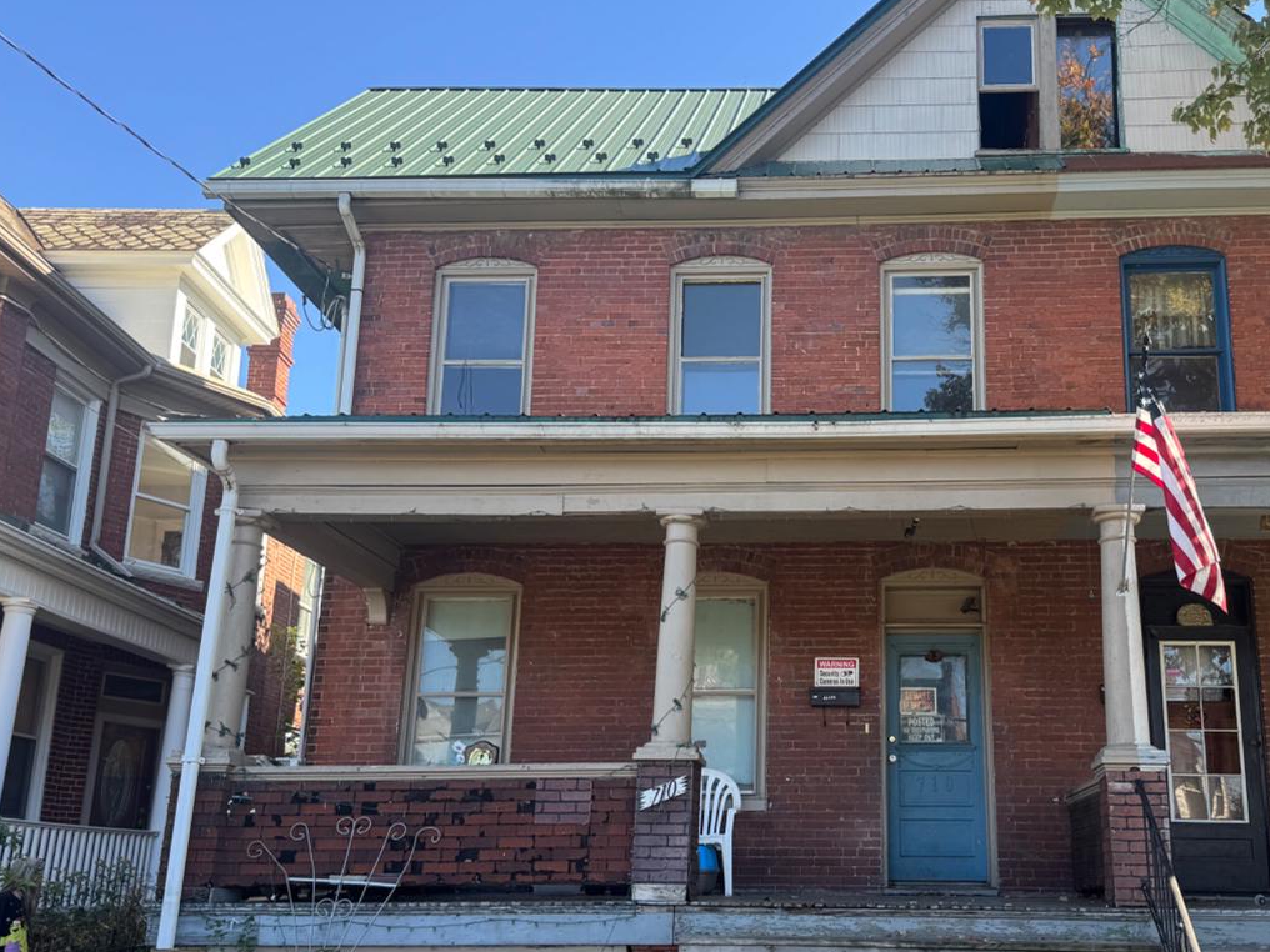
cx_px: 816
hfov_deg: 53.2
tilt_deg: +13.6
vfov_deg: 41.6
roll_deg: -0.7
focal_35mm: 34
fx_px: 1247
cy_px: 571
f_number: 1.78
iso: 80
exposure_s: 1/425
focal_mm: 6.76
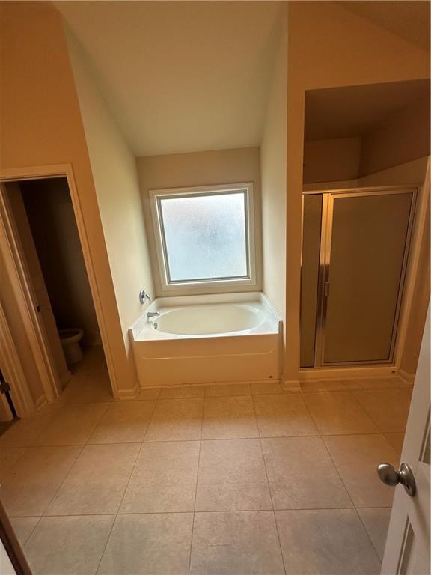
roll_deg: +3.9
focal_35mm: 14
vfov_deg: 102.1
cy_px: 288
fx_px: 232
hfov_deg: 85.7
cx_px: 216
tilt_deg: -11.7
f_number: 2.2
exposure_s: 1/156
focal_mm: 2.22
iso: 40
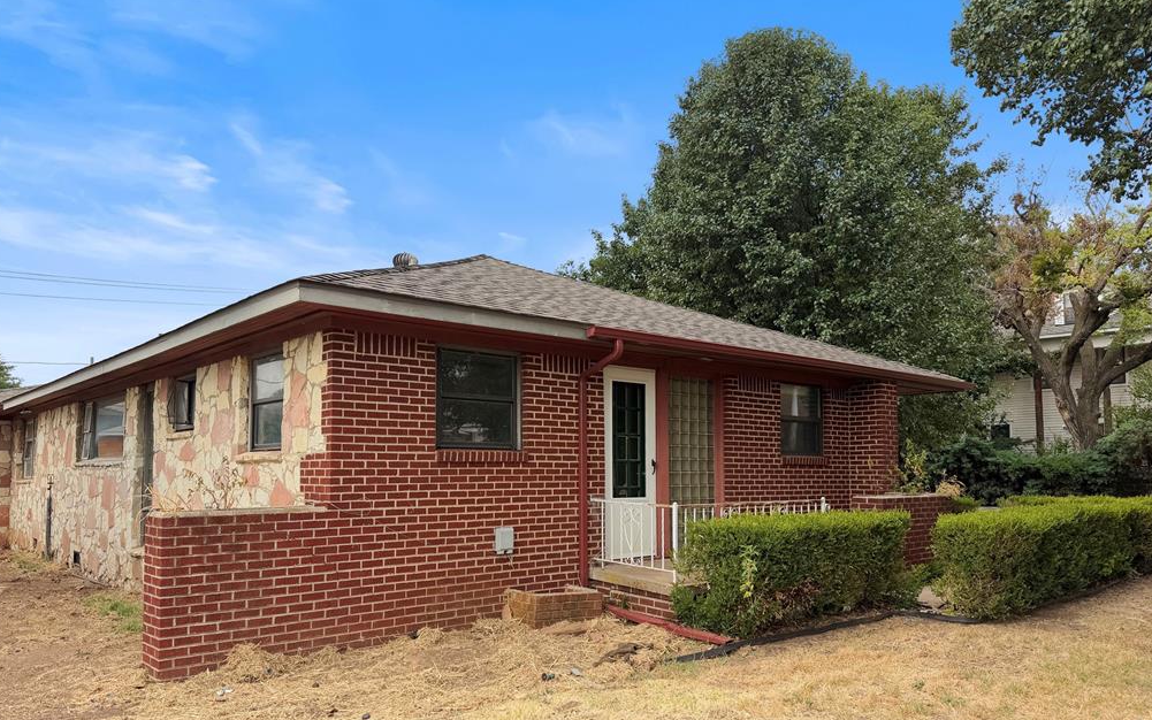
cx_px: 572
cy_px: 416
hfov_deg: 70.4
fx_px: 816
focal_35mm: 26
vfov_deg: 47.4
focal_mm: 6.76
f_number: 1.78
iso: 80
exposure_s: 1/1292
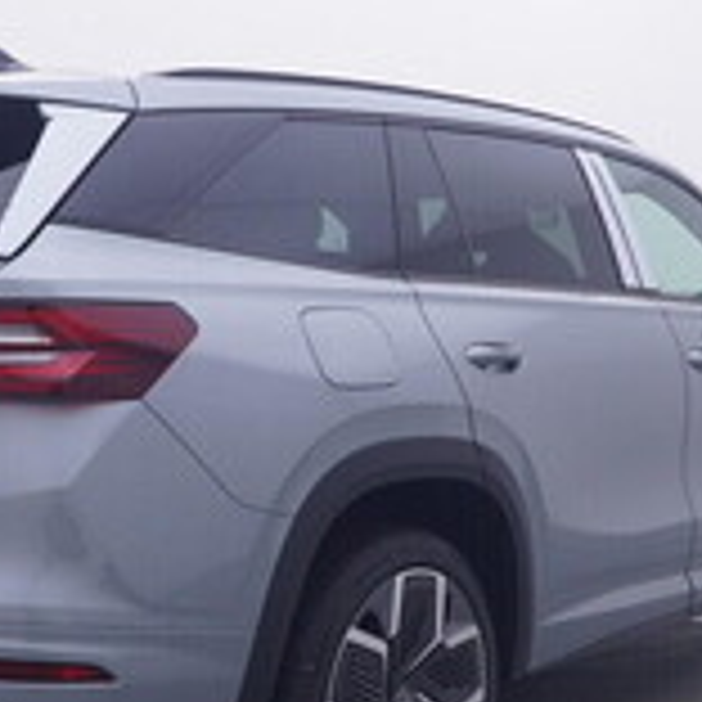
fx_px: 1549
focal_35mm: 68
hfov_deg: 25.4
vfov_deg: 25.5
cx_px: 470
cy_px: 371
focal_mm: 15
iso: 200
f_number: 5
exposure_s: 1/80
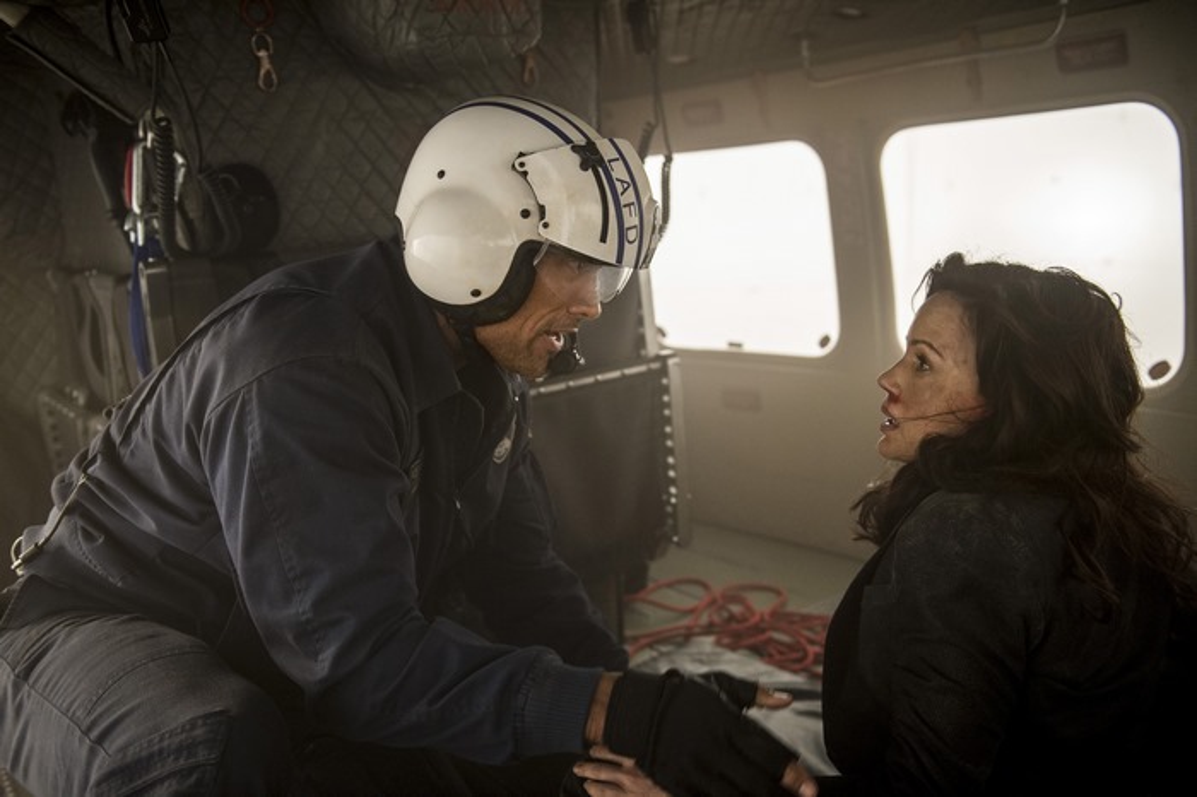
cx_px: 598
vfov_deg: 41.1
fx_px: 1063
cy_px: 398
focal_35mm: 32
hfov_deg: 58.7
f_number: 2.8
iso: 1600
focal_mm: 32
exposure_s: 1/400
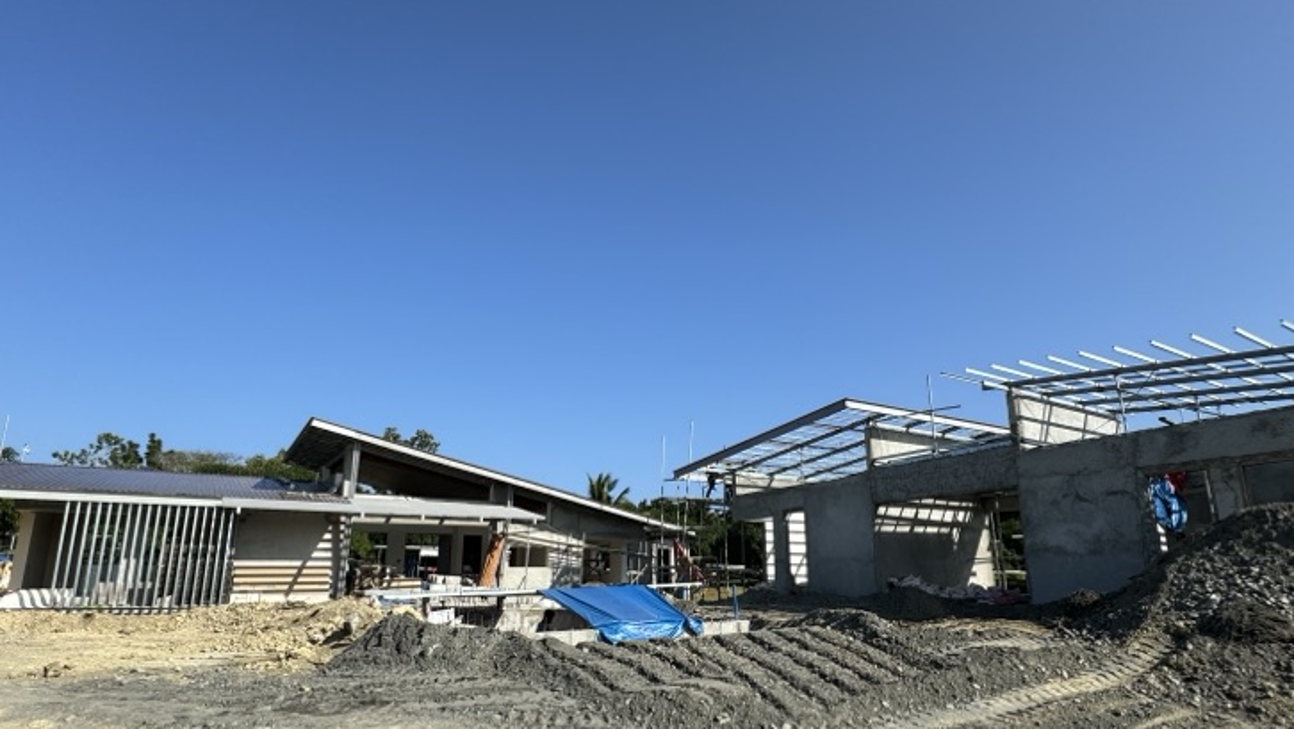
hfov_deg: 83.7
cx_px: 686
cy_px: 414
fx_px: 721
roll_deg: -0.7
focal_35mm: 21
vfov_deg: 53.5
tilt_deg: +10.8
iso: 50
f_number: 2.2
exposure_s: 1/2083
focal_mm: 2.22
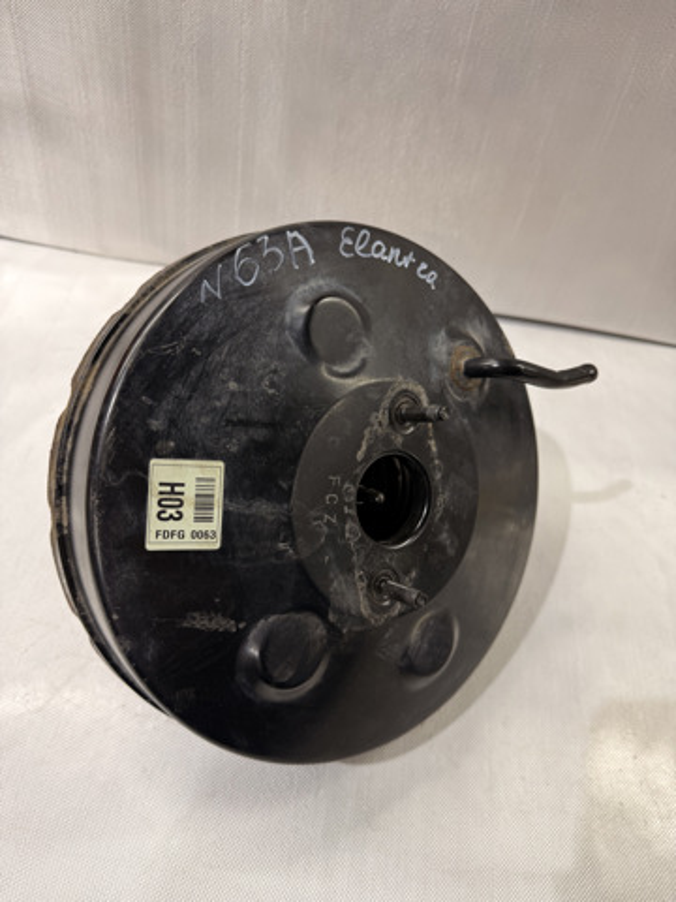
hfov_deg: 56.8
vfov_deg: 71.6
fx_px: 625
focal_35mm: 24
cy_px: 451
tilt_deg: -48.7
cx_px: 338
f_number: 1.78
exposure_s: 1/50
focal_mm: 6.76
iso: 125
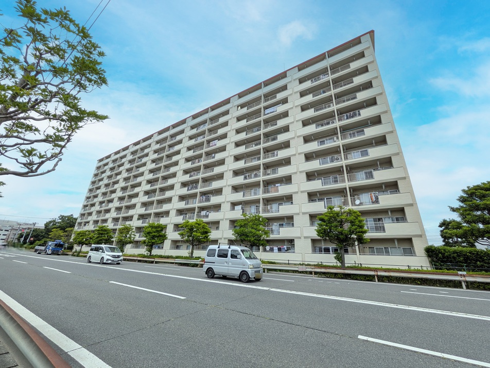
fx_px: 198
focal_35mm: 14
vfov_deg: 85.7
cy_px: 184
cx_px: 245
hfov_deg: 102.1
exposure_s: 1/1284
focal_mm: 1.83
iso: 50
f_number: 2.2
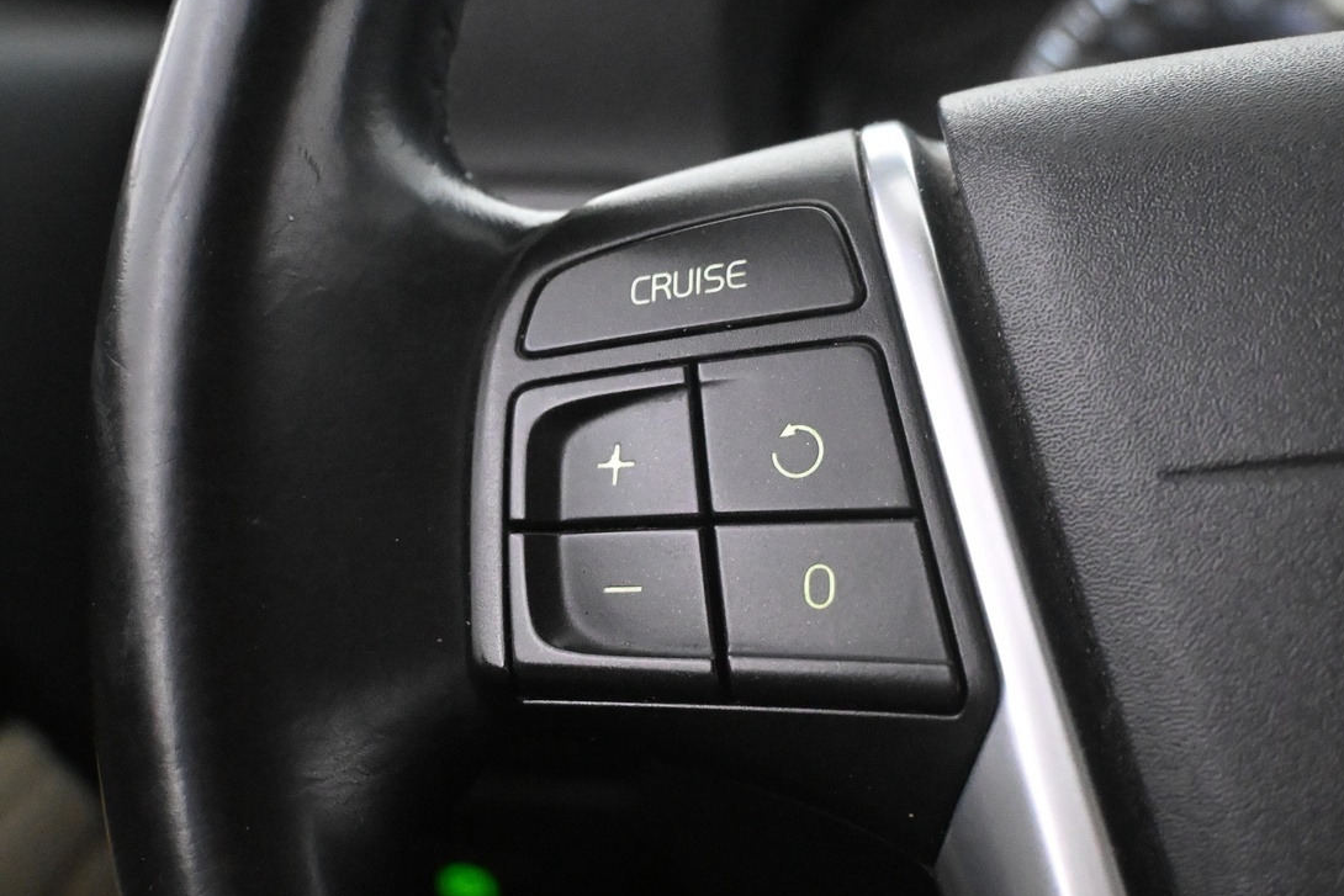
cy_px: 434
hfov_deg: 35.7
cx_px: 762
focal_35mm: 56
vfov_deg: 24.3
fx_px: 2081
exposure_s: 1/60
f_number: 4.2
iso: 8000
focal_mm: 25
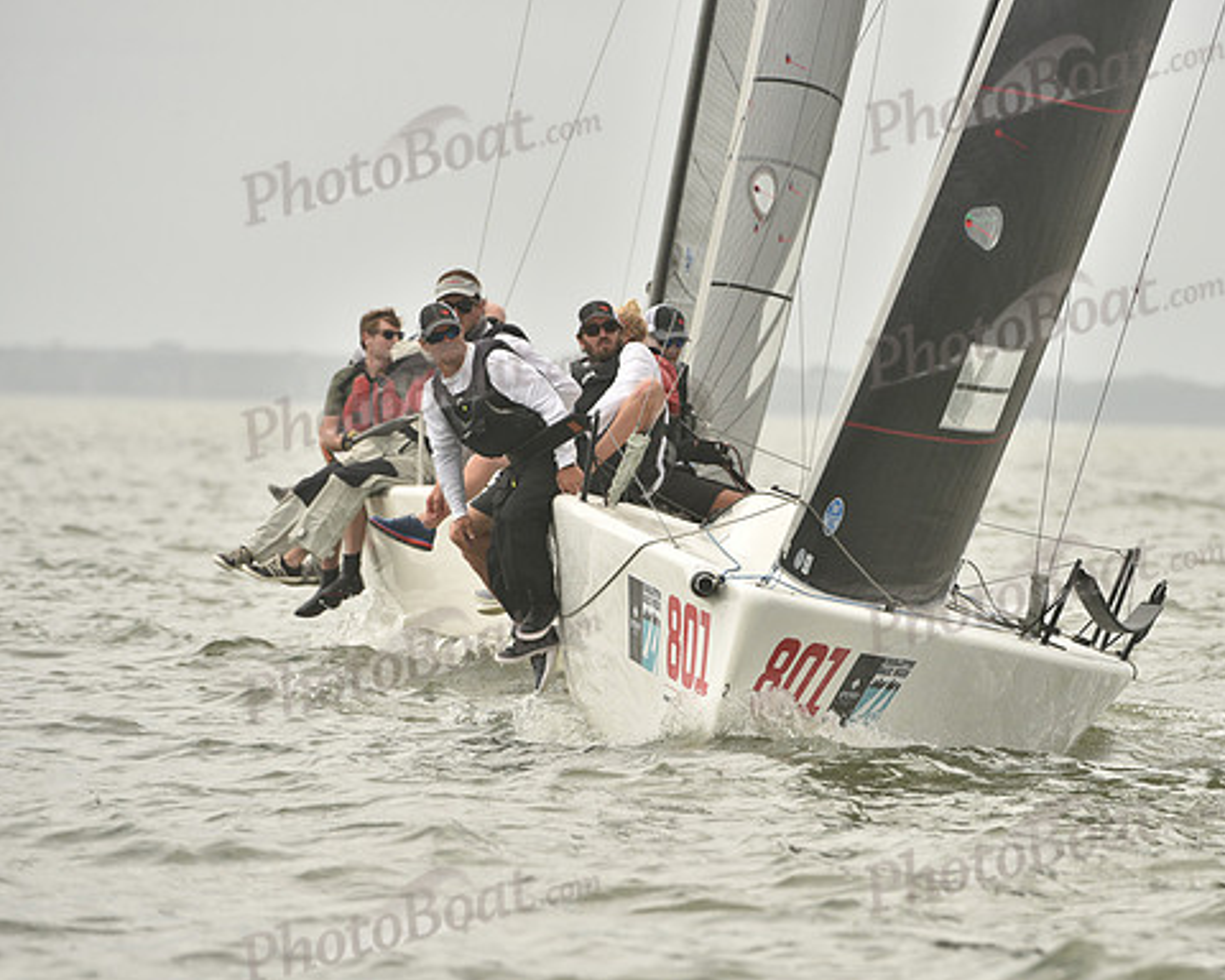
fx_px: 12327
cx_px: 735
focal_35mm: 340
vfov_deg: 4.6
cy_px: 491
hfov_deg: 5.7
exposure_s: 1/1000
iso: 400
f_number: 8
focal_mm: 300
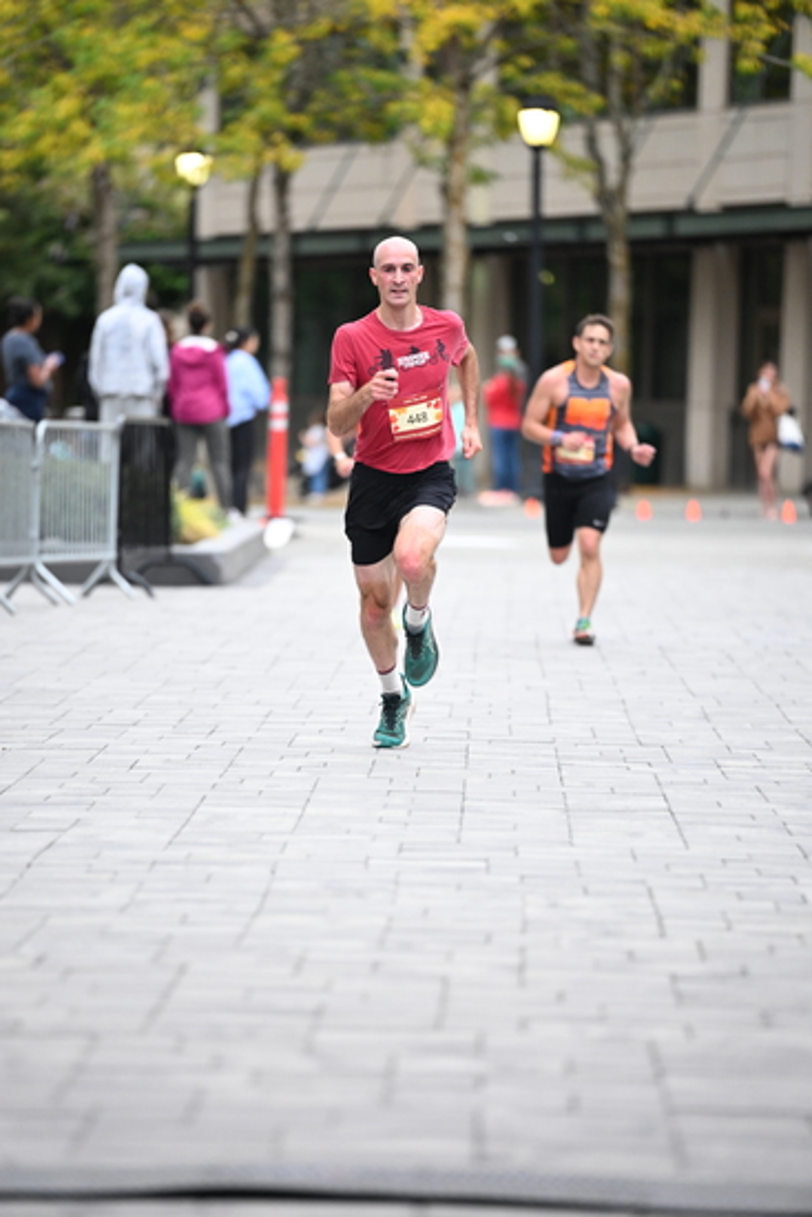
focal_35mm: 200
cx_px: 406
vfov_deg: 10.3
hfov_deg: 6.9
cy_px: 608
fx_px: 6762
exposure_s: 1/800
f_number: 2.8
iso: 1600
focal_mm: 200
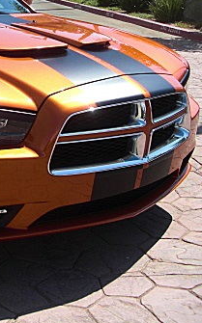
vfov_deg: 28.0
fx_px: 644
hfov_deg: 16.8
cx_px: -61
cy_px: 97
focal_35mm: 73
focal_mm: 6.3
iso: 50
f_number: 2.8
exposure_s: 1/800
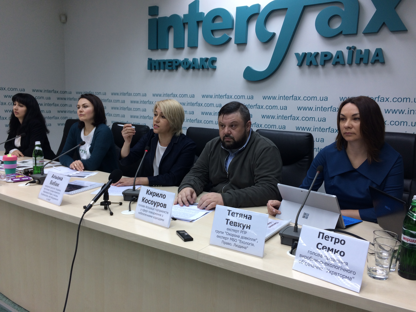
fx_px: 349
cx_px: 208
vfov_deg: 48.2
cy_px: 156
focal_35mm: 29
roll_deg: -1.4
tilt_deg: -10.1
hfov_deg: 61.7
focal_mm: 4.15
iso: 40
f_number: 2.2
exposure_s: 1/50
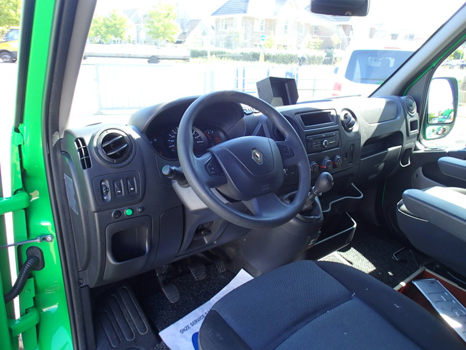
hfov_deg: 69.4
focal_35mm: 25
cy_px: 175
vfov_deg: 54.9
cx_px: 233
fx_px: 337
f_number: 2.8
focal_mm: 4.5
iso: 100
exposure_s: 1/60
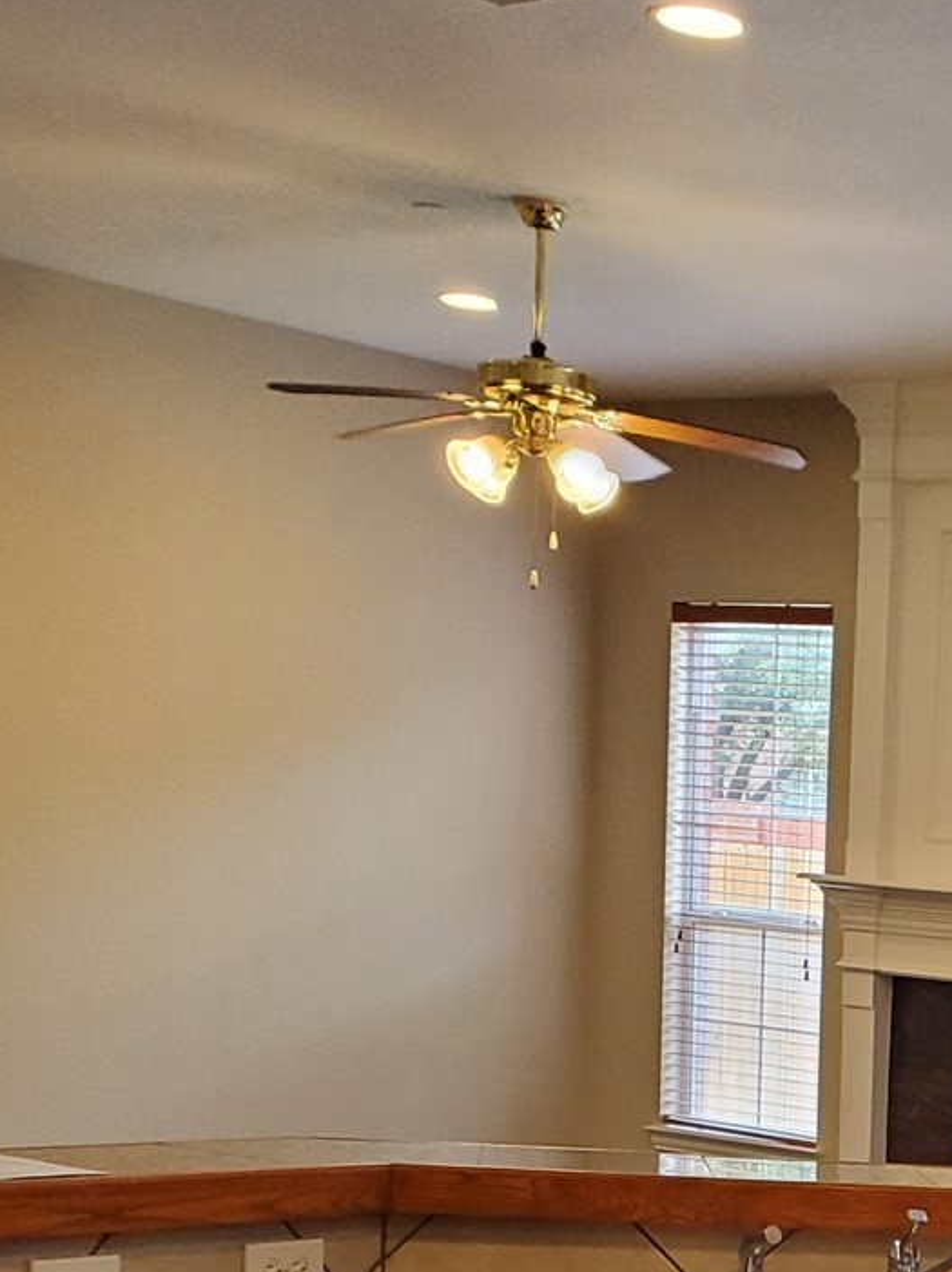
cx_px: 1289
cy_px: 1374
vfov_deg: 24.1
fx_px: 2789
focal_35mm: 76
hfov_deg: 17.9
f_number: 2.4
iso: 200
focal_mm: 4.3
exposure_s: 1/120
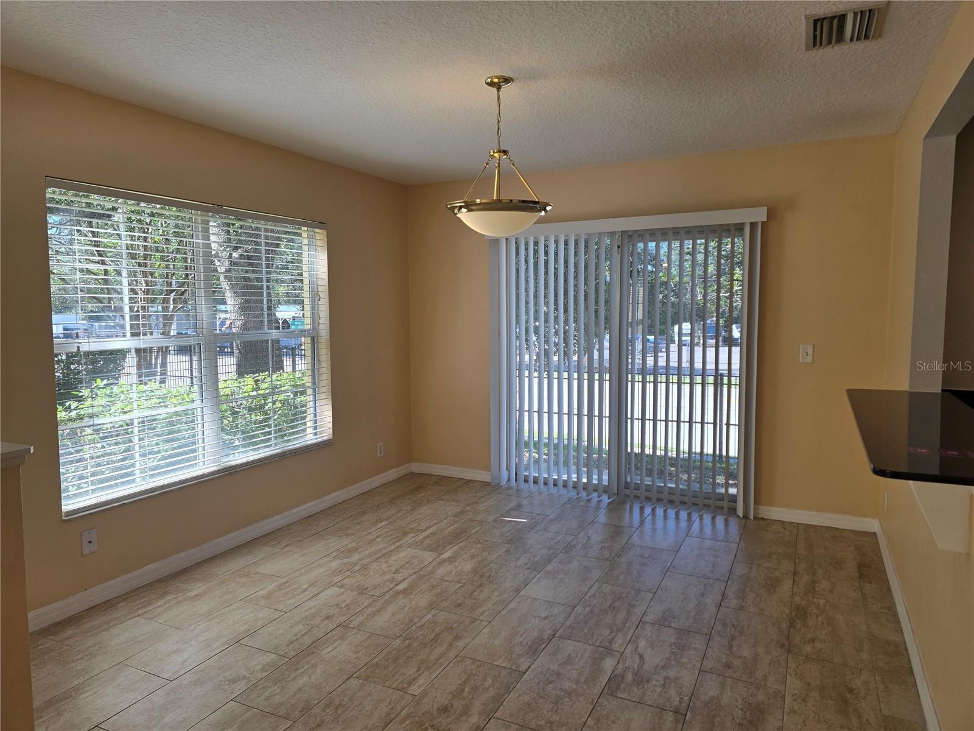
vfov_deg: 58.9
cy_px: 366
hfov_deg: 73.9
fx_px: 647
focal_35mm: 23
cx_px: 487
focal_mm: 6.3
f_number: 1.7
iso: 16
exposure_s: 1/120
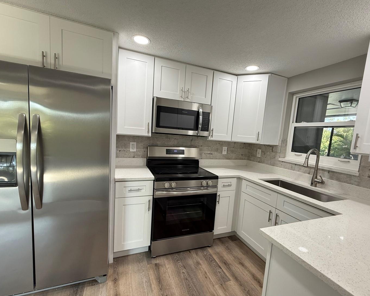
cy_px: 154
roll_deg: -4.6
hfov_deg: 93.1
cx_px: 191
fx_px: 175
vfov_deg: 80.3
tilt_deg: -6.4
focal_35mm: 16
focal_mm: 2.22
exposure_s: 1/120
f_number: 2.2
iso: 250
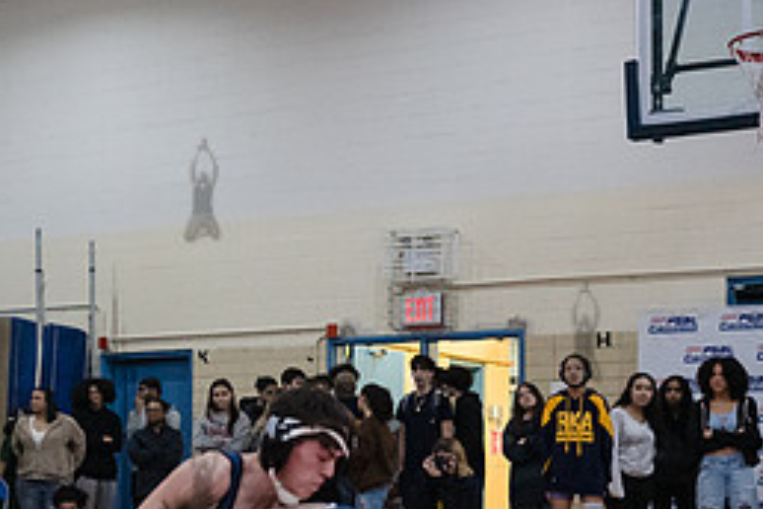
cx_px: 255
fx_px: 1780
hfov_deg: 24.1
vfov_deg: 16.1
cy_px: 417
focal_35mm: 84
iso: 6400
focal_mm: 32
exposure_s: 1/400
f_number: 3.2
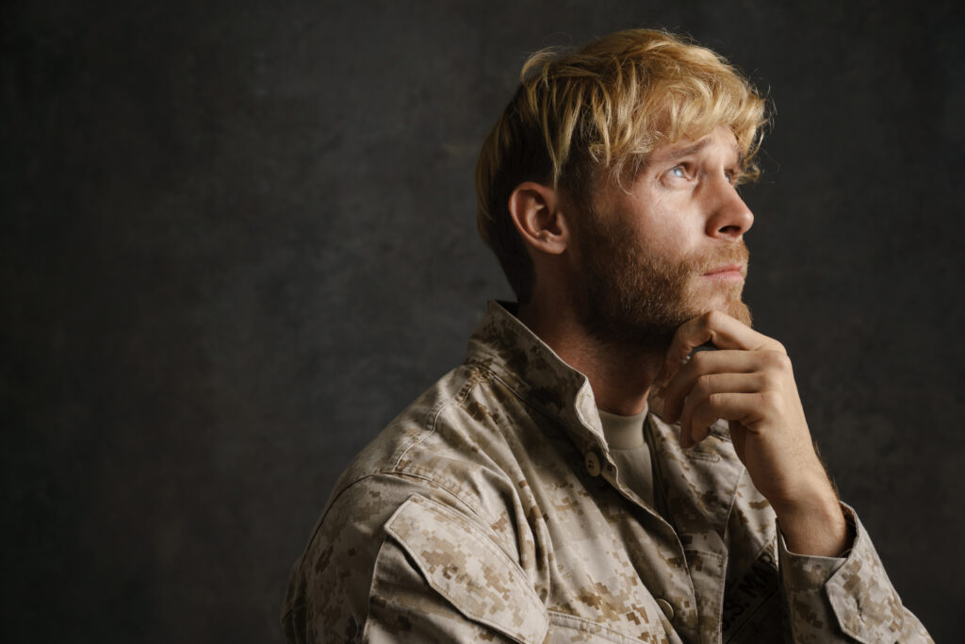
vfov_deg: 19.5
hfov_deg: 28.8
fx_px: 1877
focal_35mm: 70
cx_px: 482
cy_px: 322
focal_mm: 70
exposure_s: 1/160
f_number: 6.3
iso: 200
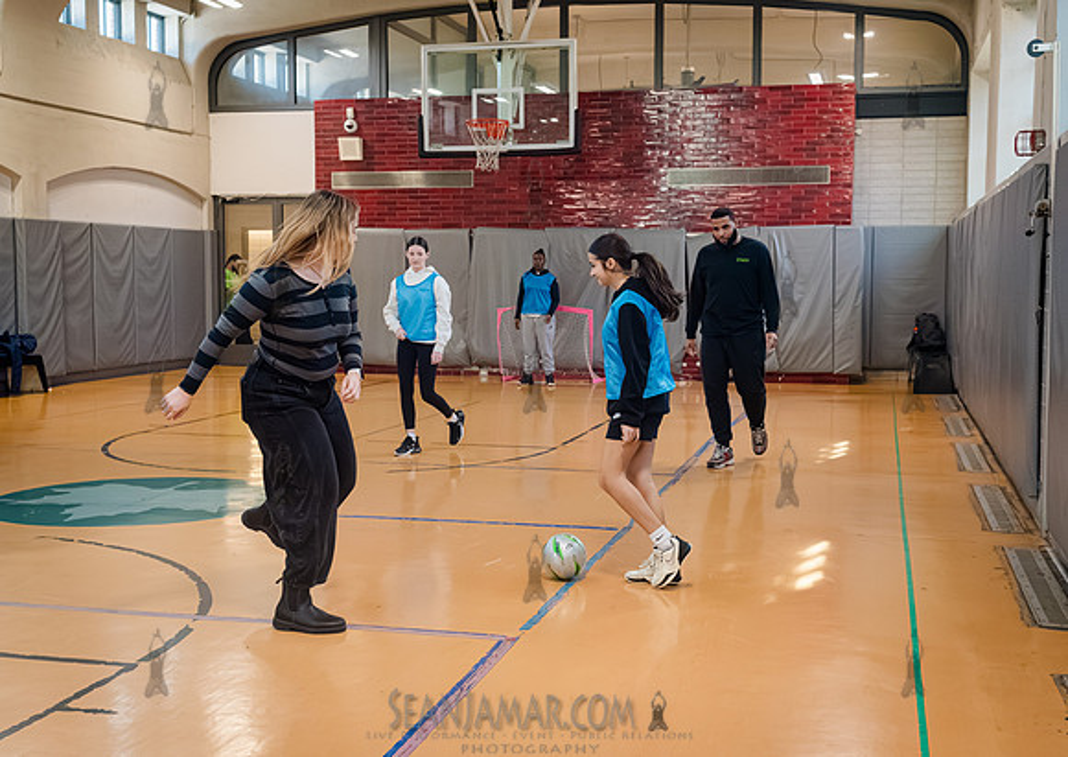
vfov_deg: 32.4
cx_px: 553
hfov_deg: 44.6
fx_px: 1302
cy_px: 373
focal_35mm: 43
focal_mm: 35
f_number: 5
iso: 8000
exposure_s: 1/800
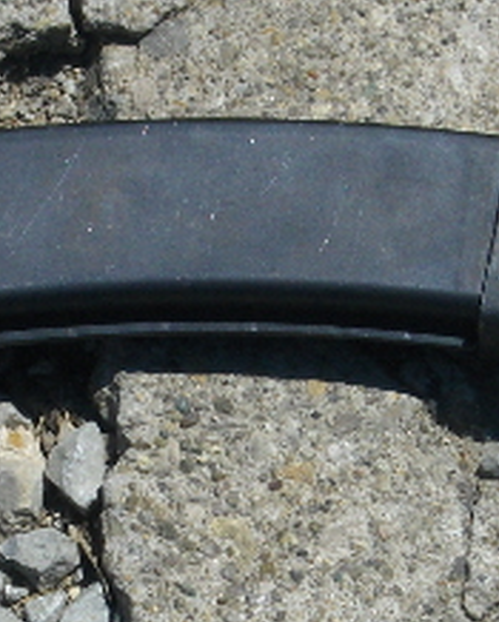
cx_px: 157
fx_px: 4900
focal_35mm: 266
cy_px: 281
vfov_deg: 7.3
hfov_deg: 5.8
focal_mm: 22.5
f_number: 8.5
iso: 100
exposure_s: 1/395
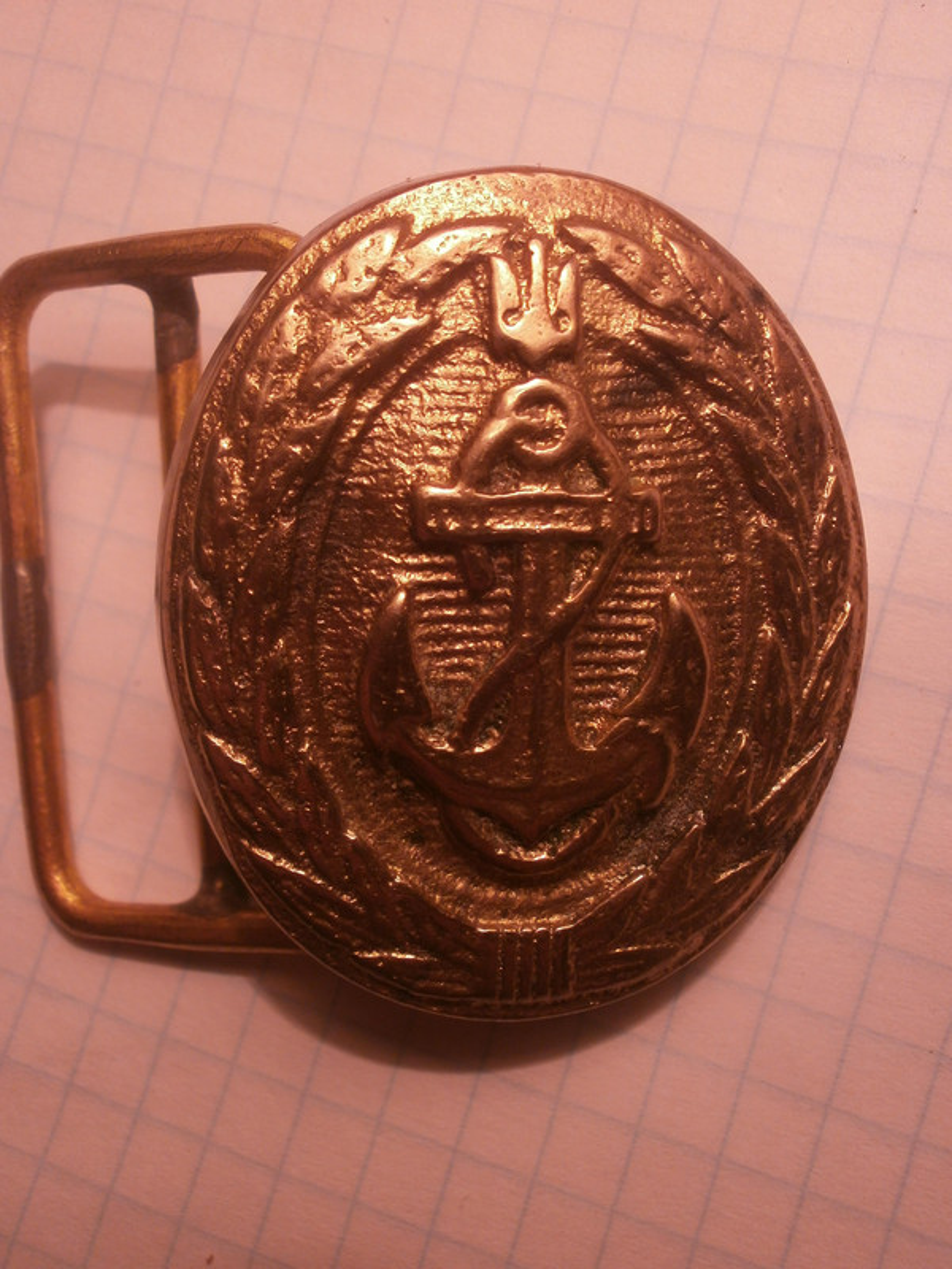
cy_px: 634
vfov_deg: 56.8
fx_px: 1173
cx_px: 476
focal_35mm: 32
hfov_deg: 44.2
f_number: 3.1
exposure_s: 1/100
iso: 100
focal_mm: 5.8
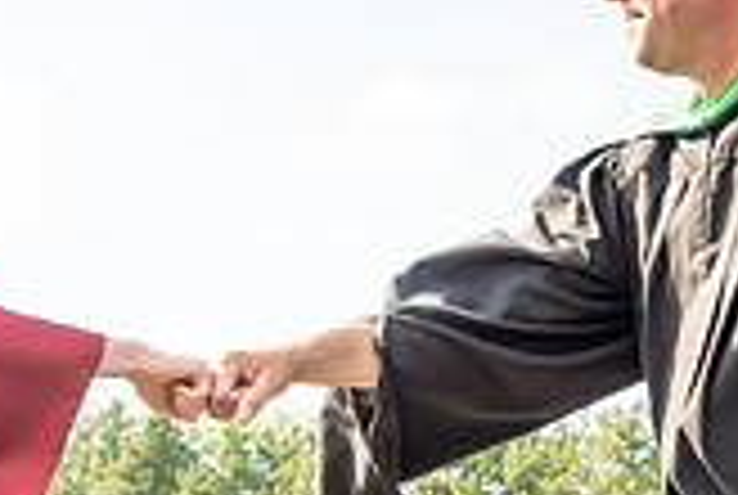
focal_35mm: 105
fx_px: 2156
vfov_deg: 12.6
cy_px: 680
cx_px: -97
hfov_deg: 18.6
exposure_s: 1/500
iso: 200
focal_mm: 17
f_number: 7.1
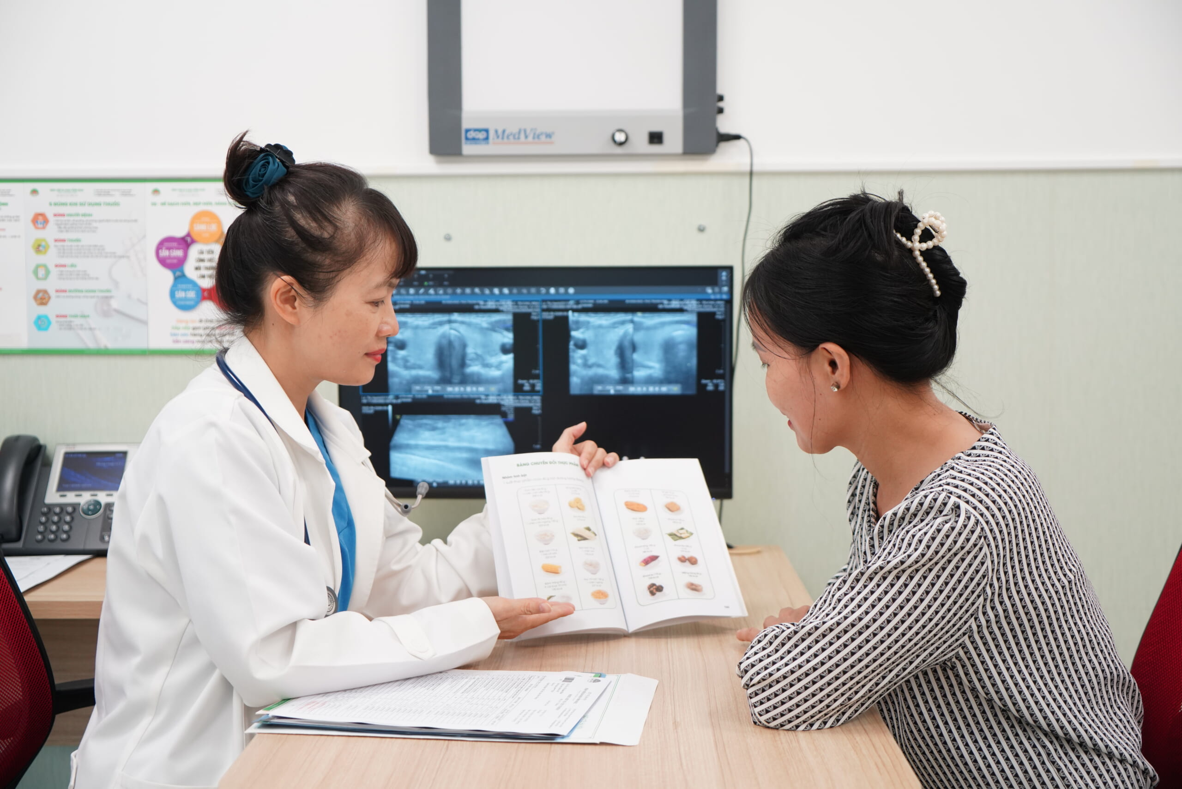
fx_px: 1576
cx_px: 591
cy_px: 394
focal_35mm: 48
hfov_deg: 41.1
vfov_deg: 28.1
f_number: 4
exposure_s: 1/200
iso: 1250
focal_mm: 48
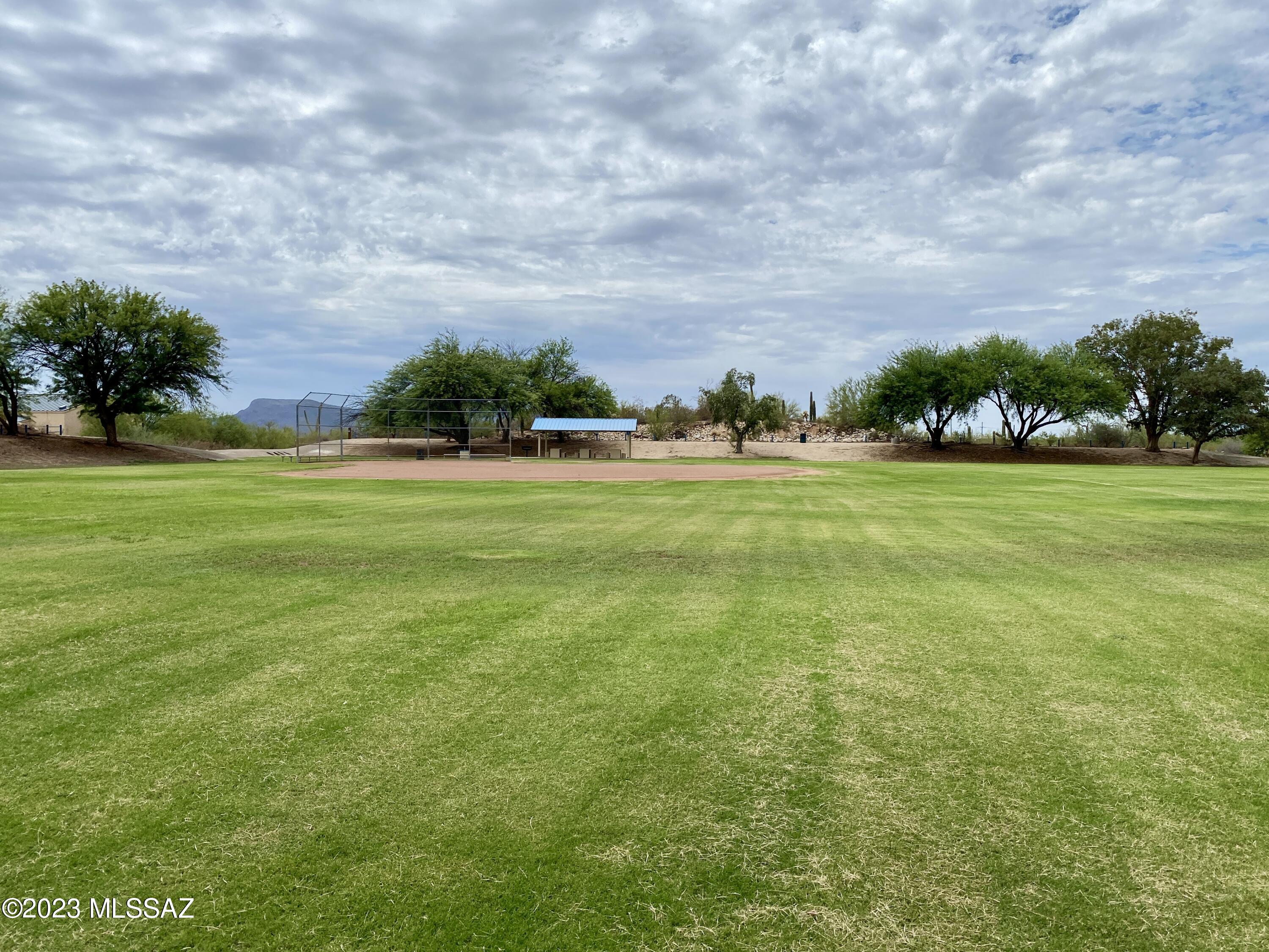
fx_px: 953
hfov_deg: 67.3
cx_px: 634
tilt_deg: -0.1
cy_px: 476
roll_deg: -0.5
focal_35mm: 26
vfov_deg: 53.1
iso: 32
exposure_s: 1/5495
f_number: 1.8
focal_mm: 4.25
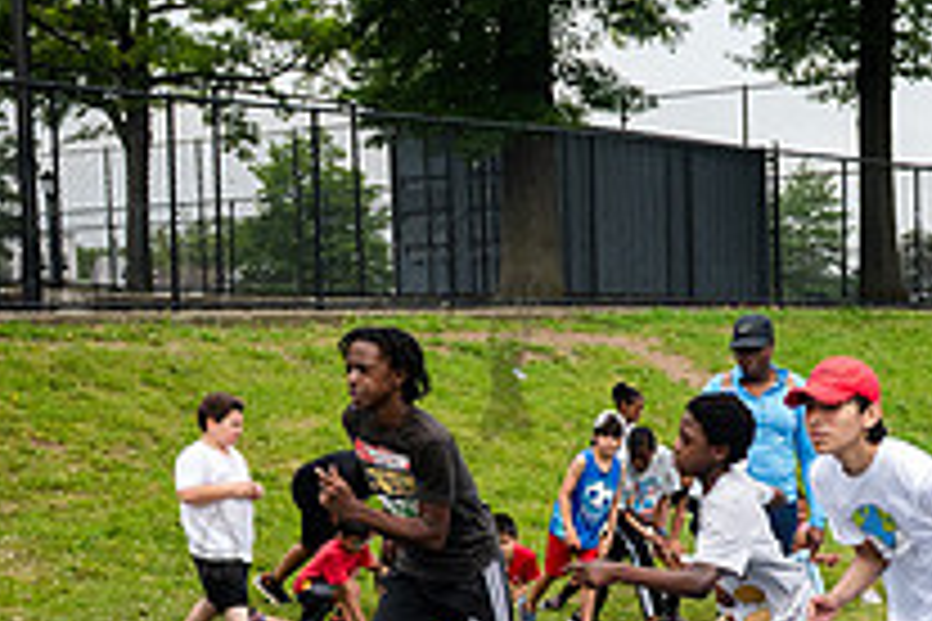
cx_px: 976
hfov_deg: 19.9
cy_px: 626
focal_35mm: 99
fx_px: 2563
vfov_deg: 13.6
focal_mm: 29
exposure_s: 1/1600
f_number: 4.5
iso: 400
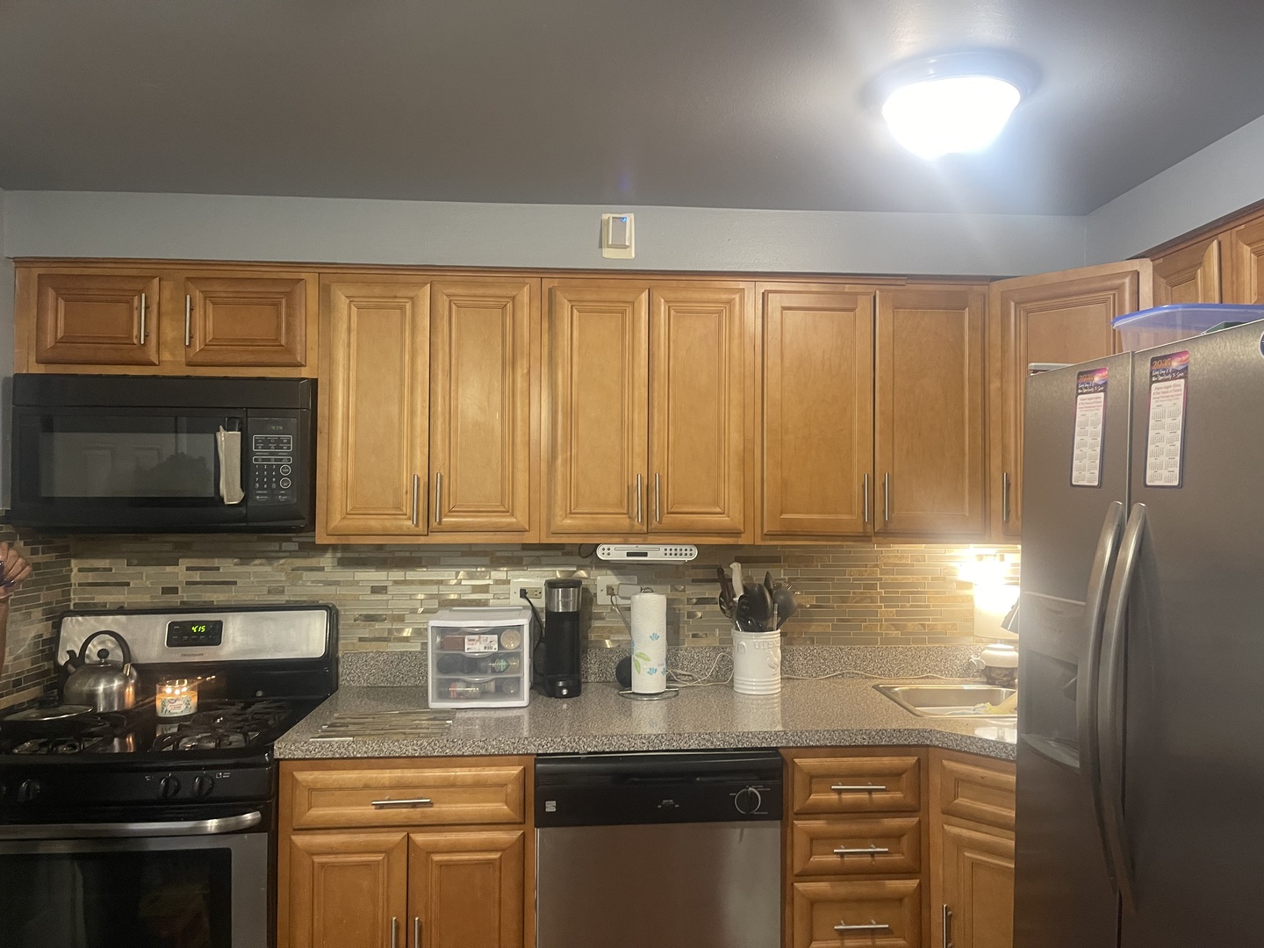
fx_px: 913
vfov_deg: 54.9
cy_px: 474
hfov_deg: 69.4
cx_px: 632
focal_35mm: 25
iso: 200
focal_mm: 5.1
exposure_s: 1/60
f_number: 1.6
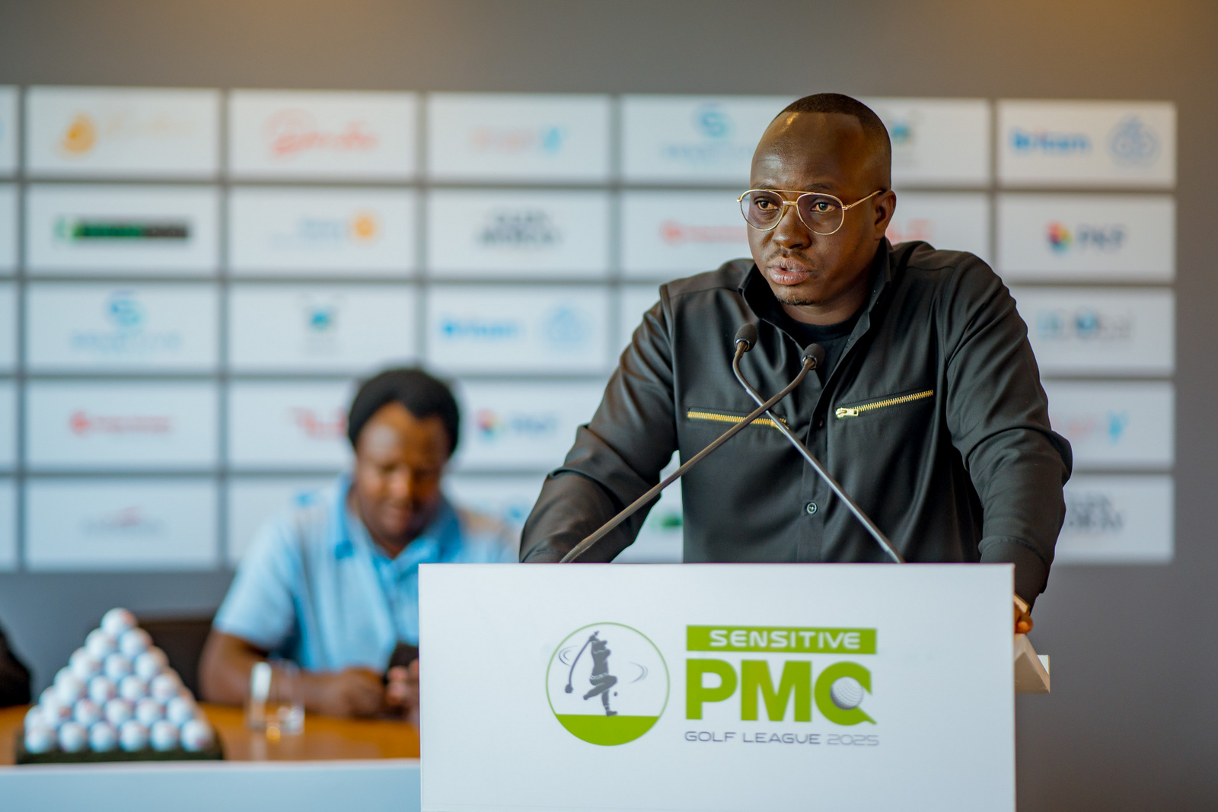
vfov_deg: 13.6
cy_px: 385
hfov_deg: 20.3
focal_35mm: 100
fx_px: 3395
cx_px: 614
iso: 400
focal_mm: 85
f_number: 1.4
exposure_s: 1/400
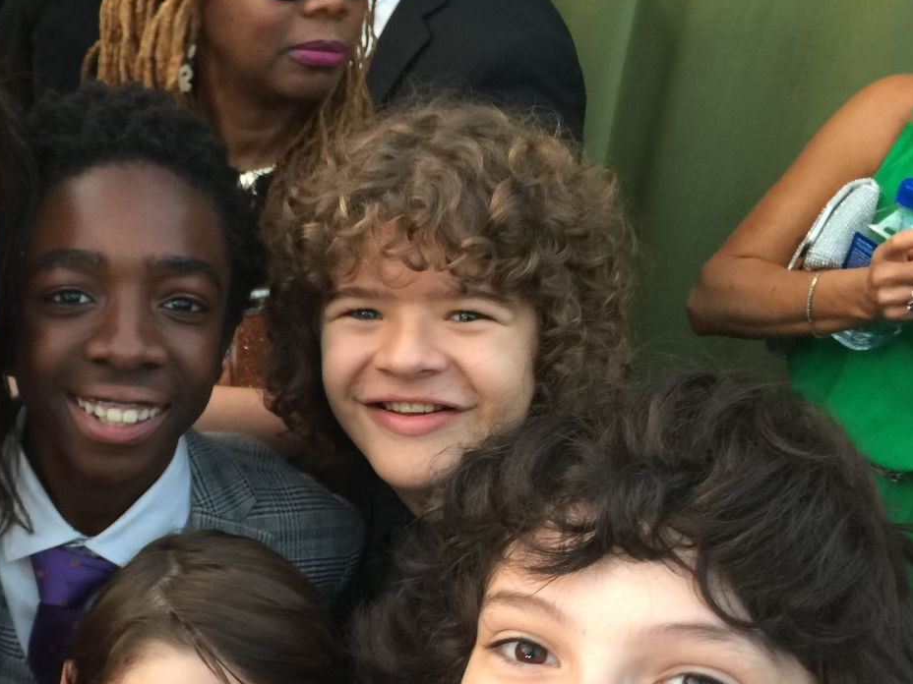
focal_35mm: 51
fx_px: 1345
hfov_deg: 36.6
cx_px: 225
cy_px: 468
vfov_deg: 28.3
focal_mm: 4.15
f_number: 2.2
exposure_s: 1/15
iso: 40
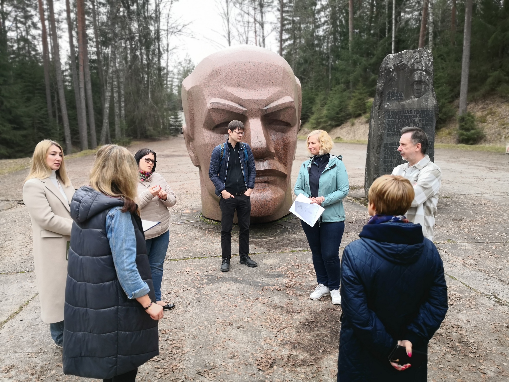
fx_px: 397
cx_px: 254
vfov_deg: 51.4
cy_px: 191
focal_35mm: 27
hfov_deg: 65.3
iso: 50
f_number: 1.6
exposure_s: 1/248
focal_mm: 3.95
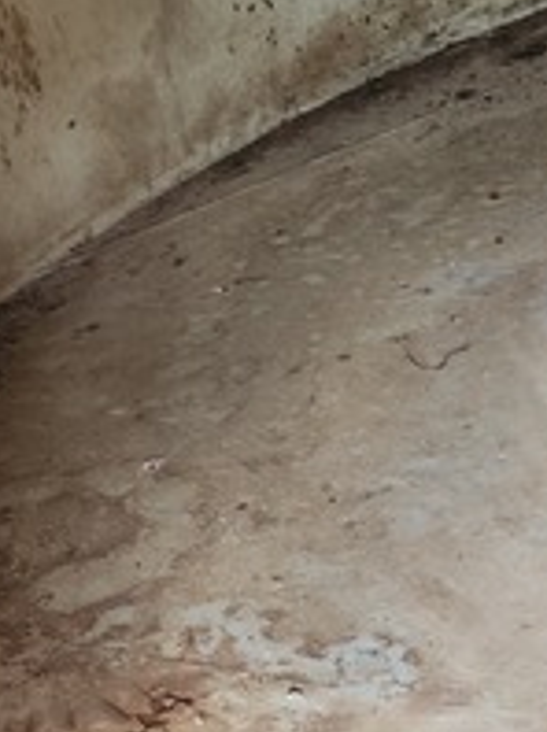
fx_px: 1309
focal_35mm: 62
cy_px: 675
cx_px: 41
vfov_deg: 29.8
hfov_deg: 22.9
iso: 640
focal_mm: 5.54
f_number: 1.8
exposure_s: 1/120
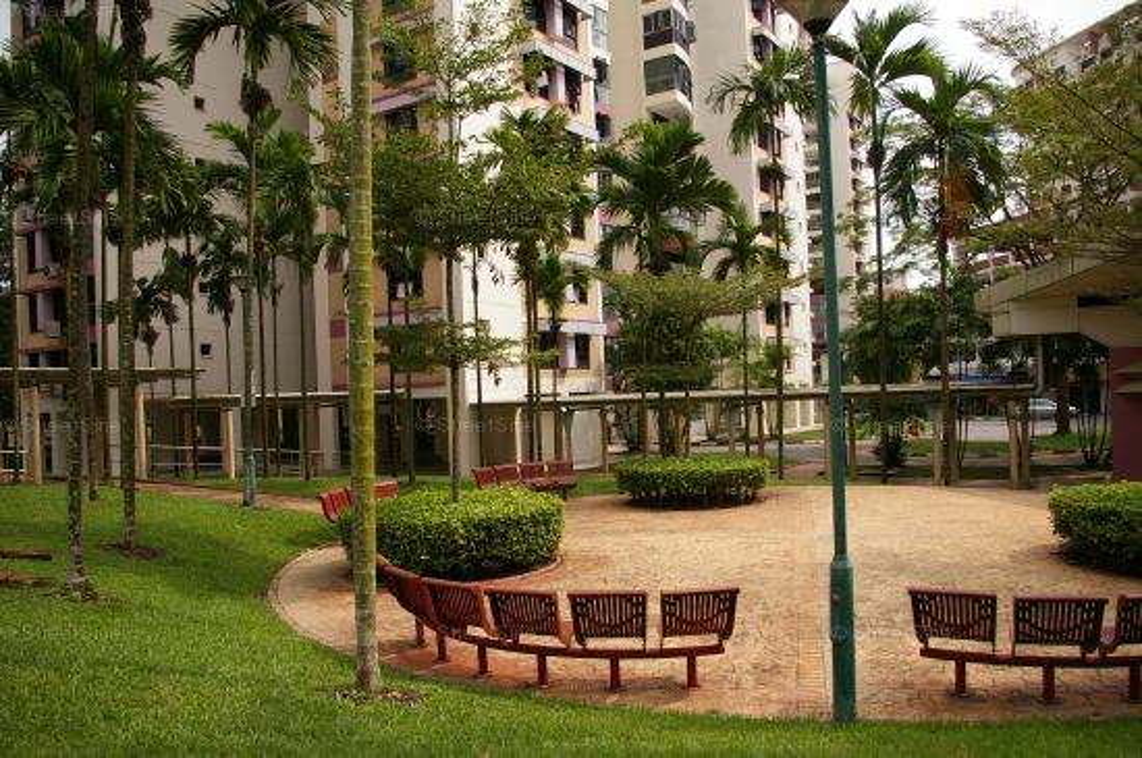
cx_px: 571
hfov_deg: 67.5
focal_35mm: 27
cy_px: 379
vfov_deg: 47.8
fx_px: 855
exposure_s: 1/500
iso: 200
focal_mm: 18
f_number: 6.7
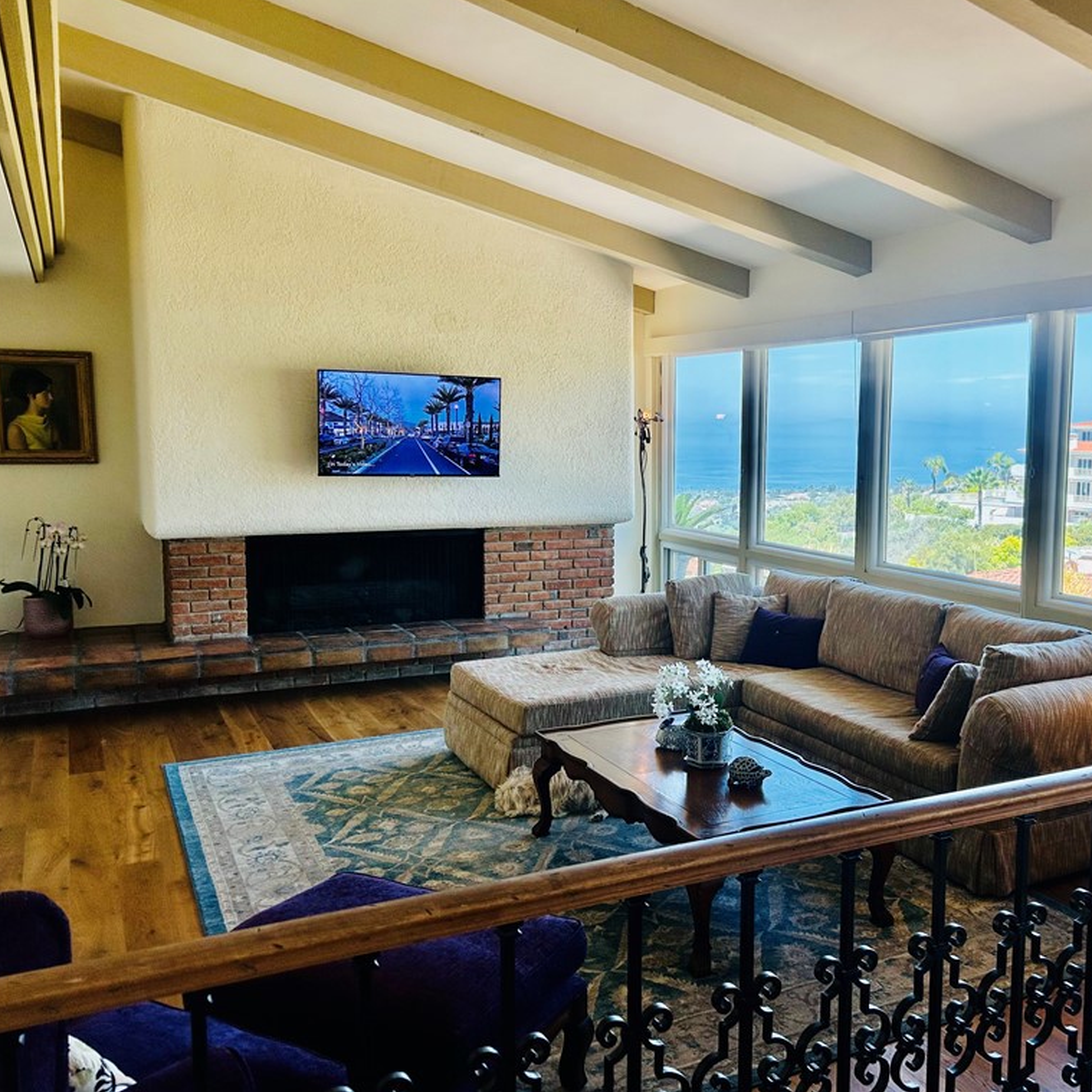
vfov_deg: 52.5
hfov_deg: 51.6
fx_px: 1106
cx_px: 722
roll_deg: -0.4
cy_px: 541
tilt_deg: -6.2
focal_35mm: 31
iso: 50
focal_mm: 5.7
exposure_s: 1/497
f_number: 1.5
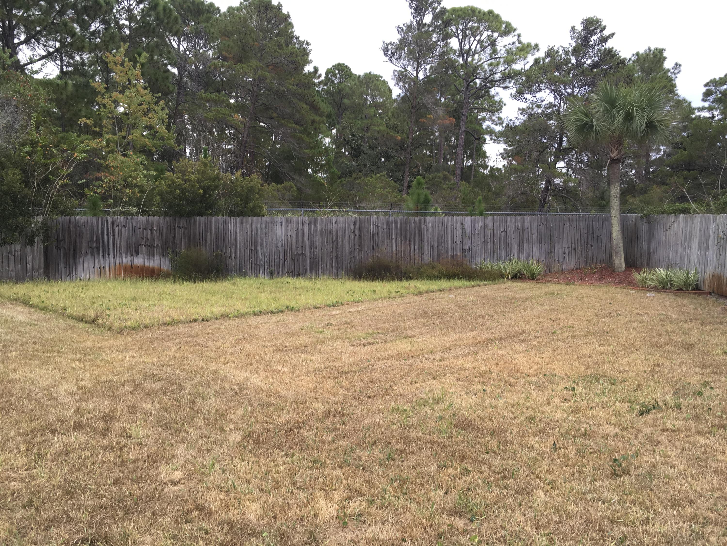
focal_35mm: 29
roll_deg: -0.8
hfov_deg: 61.7
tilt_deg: -5.5
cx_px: 364
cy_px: 273
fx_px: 609
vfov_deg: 48.2
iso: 25
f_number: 2.2
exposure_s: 1/189
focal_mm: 4.15
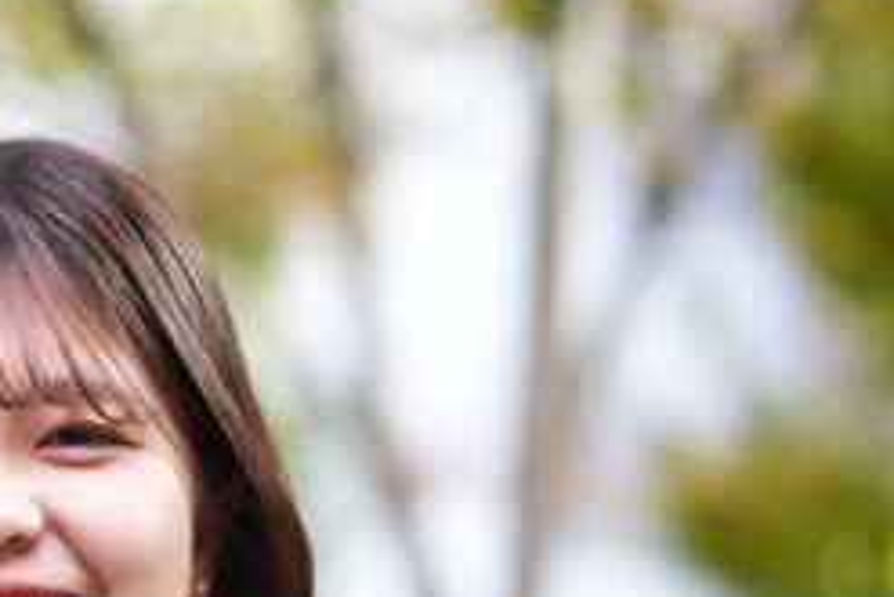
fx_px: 4249
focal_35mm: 171
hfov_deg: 11.9
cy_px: 648
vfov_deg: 8.0
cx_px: -29
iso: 800
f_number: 1.8
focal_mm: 55
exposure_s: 1/125
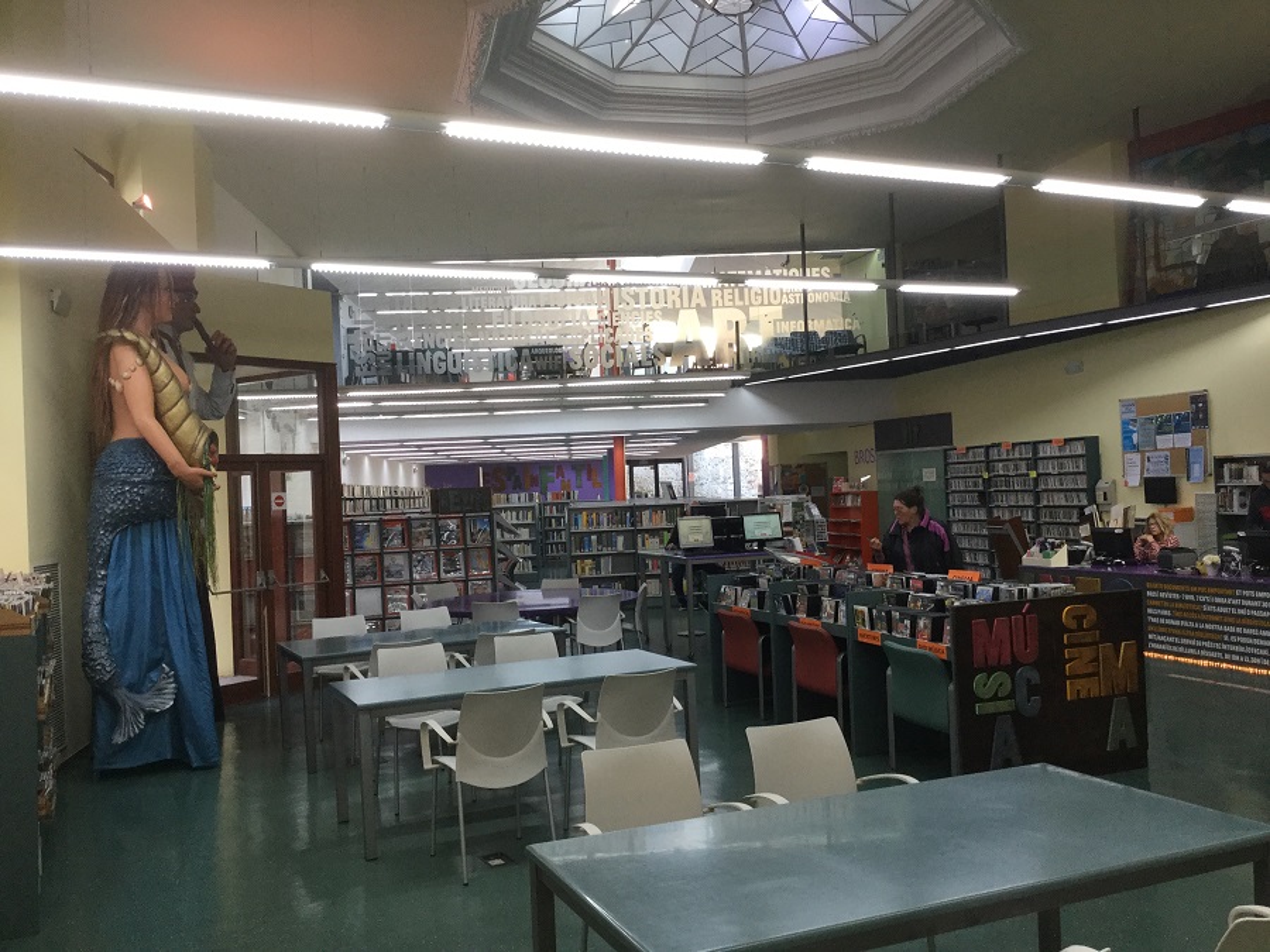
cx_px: 635
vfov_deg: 45.4
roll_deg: +1.3
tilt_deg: -1.1
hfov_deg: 58.4
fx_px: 1137
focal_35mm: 31
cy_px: 476
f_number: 2.4
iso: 40
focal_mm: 3.3
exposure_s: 1/33
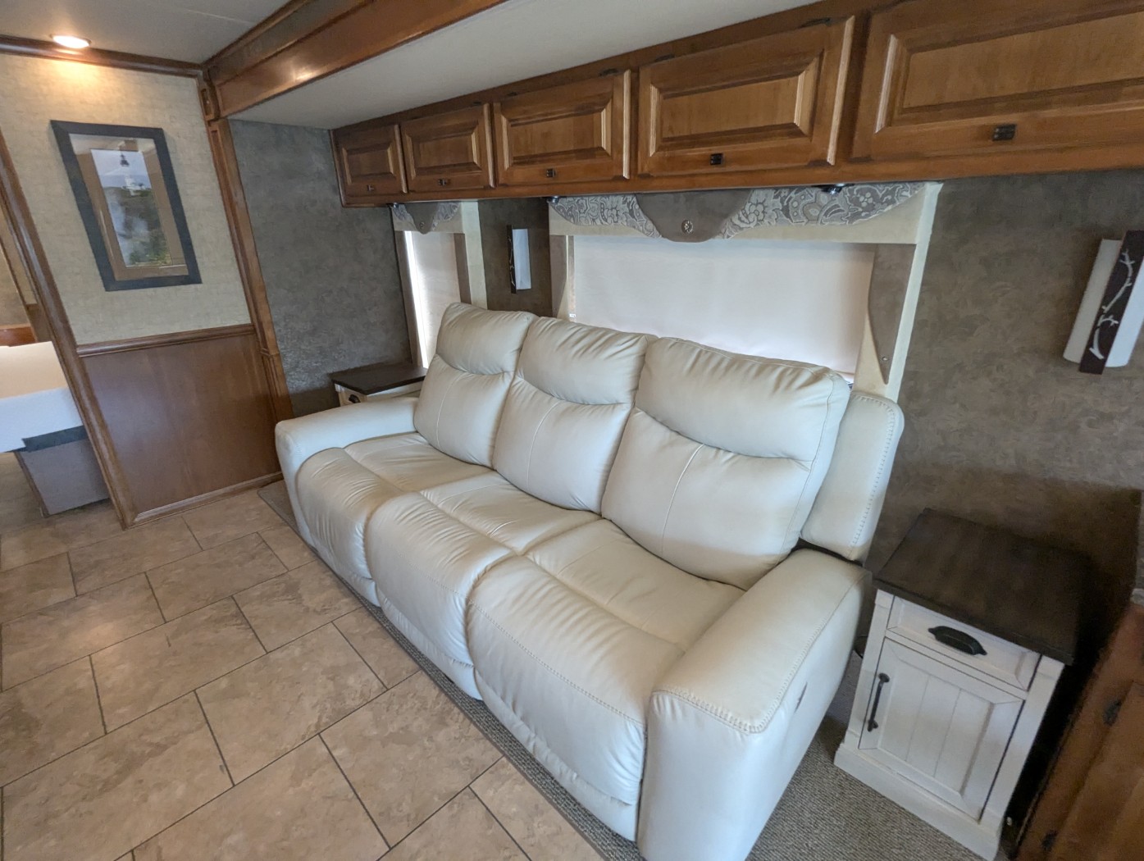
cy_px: 430
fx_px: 529
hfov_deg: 94.4
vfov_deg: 78.2
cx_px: 572
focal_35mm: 16
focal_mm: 2.35
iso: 464
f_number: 2.2
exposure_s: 1/77.3
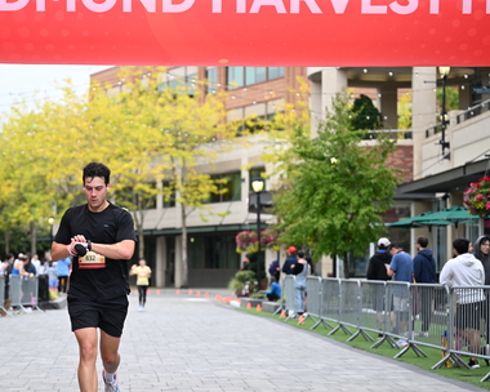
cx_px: 151
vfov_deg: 16.2
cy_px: 224
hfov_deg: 20.1
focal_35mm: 95
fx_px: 1378
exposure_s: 1/2000
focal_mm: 70
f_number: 2.8
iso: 640
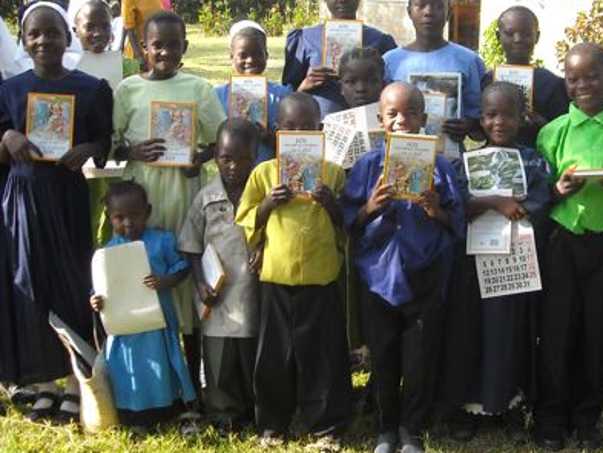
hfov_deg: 33.6
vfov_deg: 25.6
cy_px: 177
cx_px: 368
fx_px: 993
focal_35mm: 57
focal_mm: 5.7
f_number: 2.8
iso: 64
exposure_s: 1/209
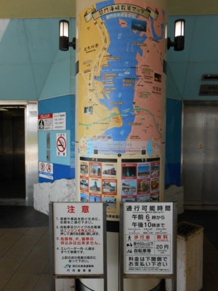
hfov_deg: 53.1
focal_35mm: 26
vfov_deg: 67.3
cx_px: 109
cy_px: 146
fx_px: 218
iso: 250
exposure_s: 1/250
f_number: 3.5
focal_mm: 4.6
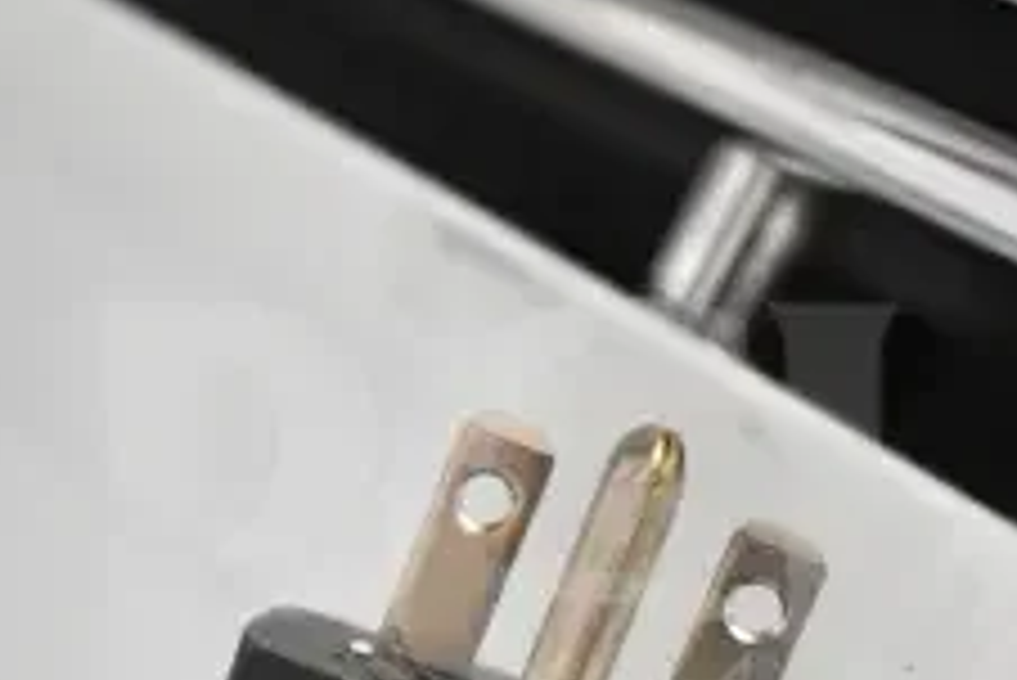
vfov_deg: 16.6
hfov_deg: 25.0
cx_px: 490
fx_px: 2290
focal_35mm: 81
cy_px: 660
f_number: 4
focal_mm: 20
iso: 6400
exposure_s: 1/60
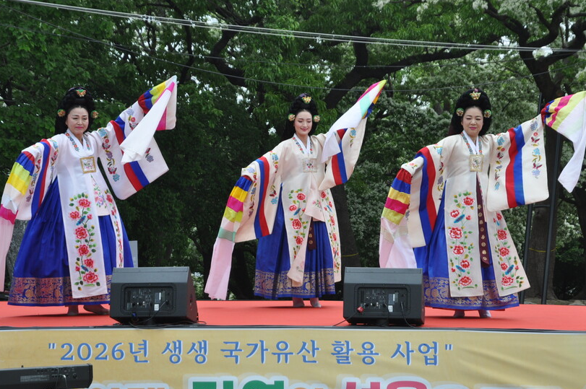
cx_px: 301
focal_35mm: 103
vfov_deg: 13.3
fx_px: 1675
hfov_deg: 19.8
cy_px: 177
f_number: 7.1
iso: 400
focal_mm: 58
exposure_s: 1/800
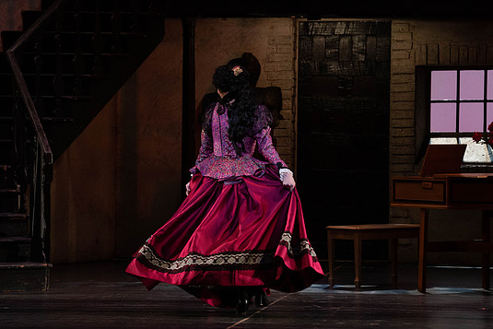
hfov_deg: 9.5
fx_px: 2972
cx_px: 230
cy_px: 166
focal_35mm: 217
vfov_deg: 6.3
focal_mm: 200
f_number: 7.1
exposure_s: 1/250
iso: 3200
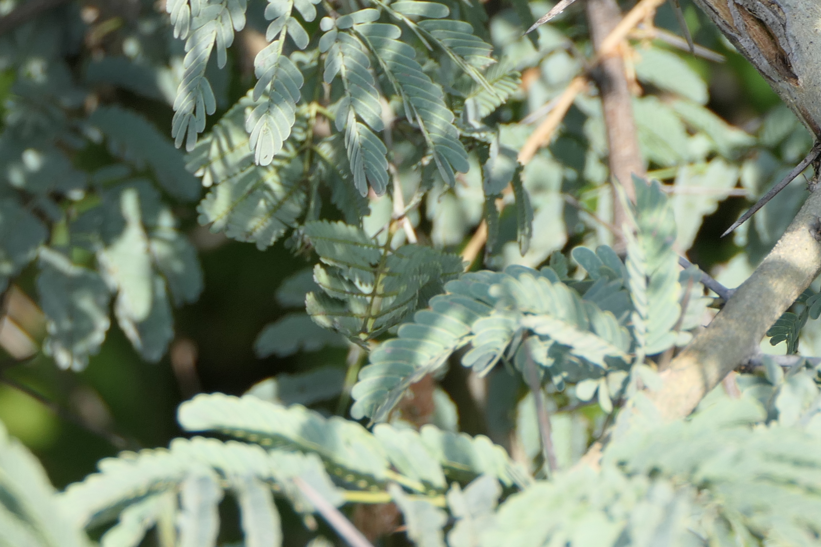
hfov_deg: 5.8
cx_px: 689
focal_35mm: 358
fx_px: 8163
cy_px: 242
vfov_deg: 3.8
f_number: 4.2
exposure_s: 1/500
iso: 125
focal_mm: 52.3
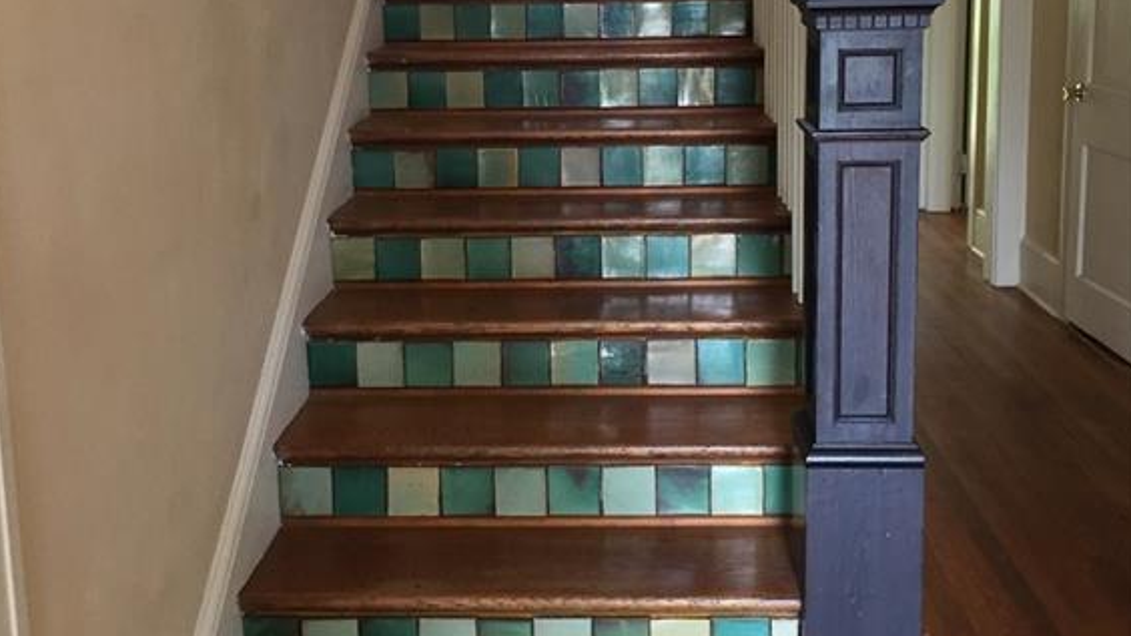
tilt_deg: -8.9
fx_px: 1289
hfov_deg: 47.4
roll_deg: +0.7
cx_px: 566
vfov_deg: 27.4
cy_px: 187
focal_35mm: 43
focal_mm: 4.15
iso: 125
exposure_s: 1/30
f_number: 2.2
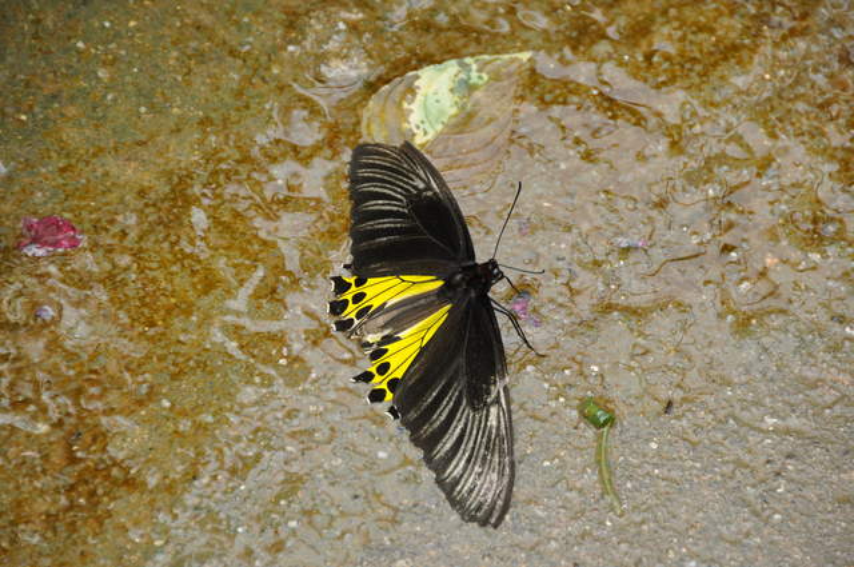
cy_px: 284
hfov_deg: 6.9
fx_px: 7108
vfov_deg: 4.6
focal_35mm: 300
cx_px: 427
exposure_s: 1/125
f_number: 5.6
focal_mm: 200
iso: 400
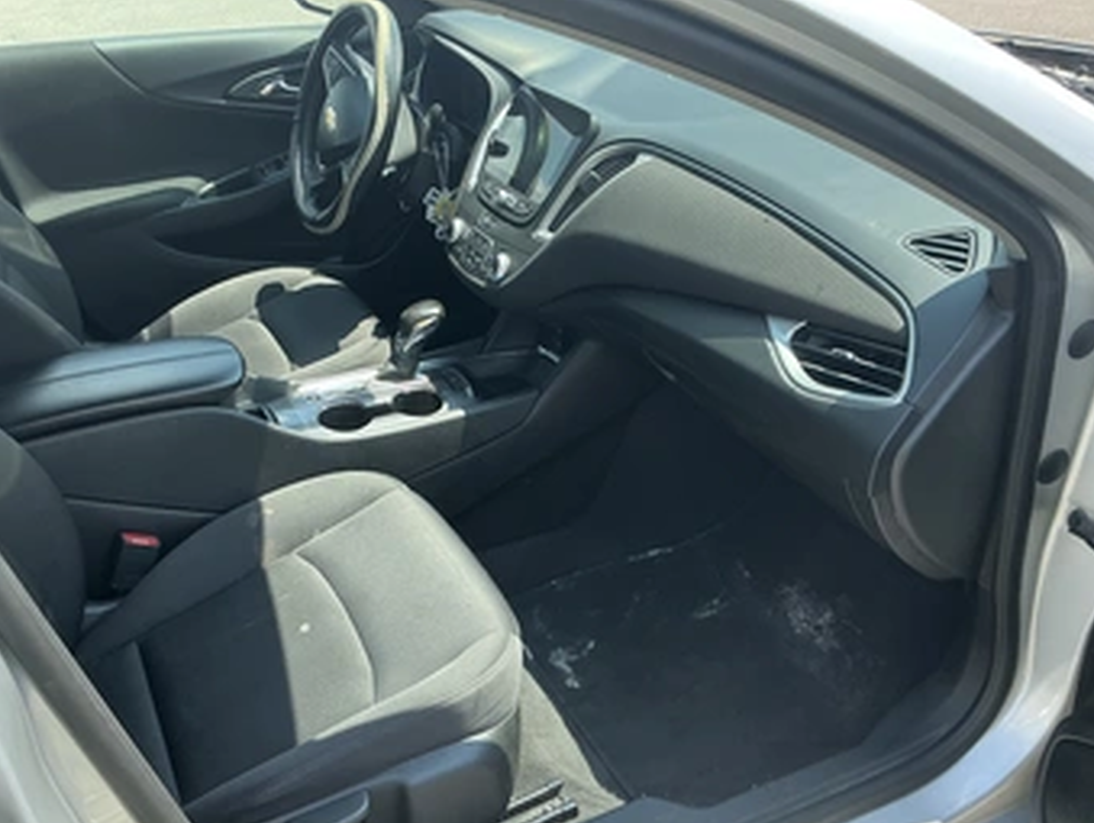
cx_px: 513
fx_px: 1044
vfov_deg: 42.9
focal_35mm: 33
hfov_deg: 55.3
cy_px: 481
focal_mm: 3
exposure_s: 1/329
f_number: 1.8
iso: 25
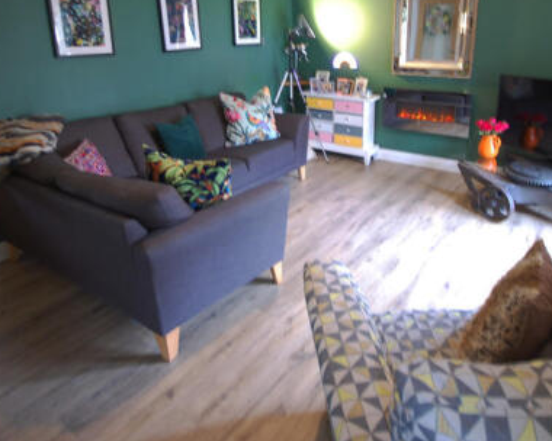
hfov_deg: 52.8
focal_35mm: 34
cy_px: 145
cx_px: 304
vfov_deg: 42.7
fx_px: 555
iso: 200
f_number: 5
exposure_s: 1/1.3
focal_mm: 14
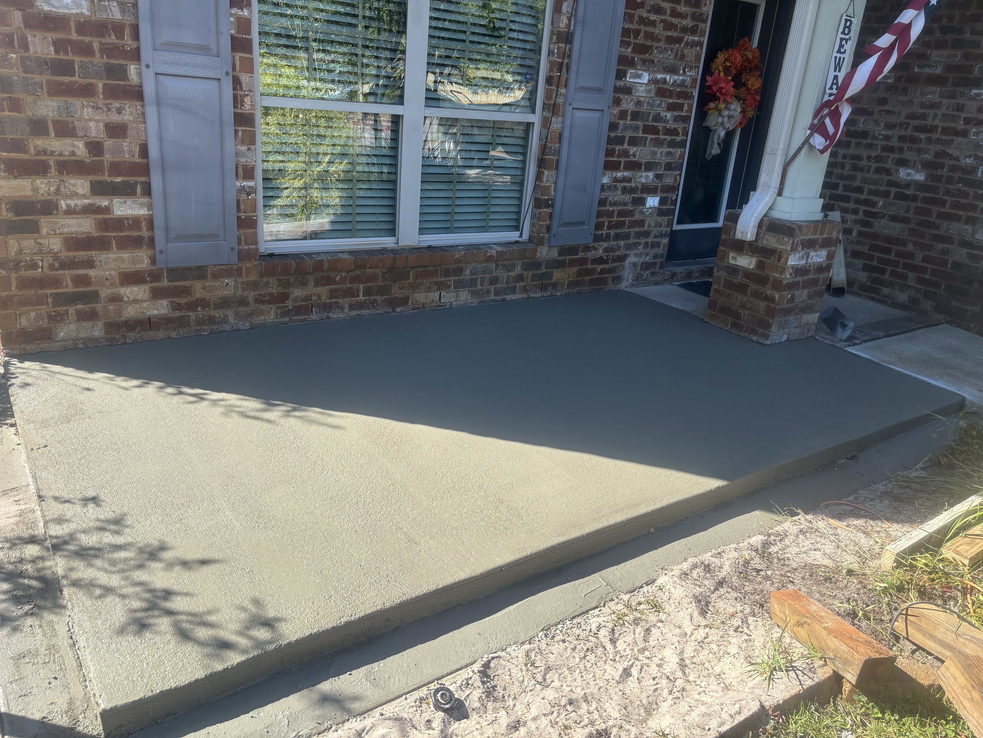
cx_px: 492
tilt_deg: -20.3
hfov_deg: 67.3
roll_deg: -6.0
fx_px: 738
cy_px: 369
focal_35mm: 26
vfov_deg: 53.1
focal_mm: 5.96
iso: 50
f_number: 1.6
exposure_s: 1/1047
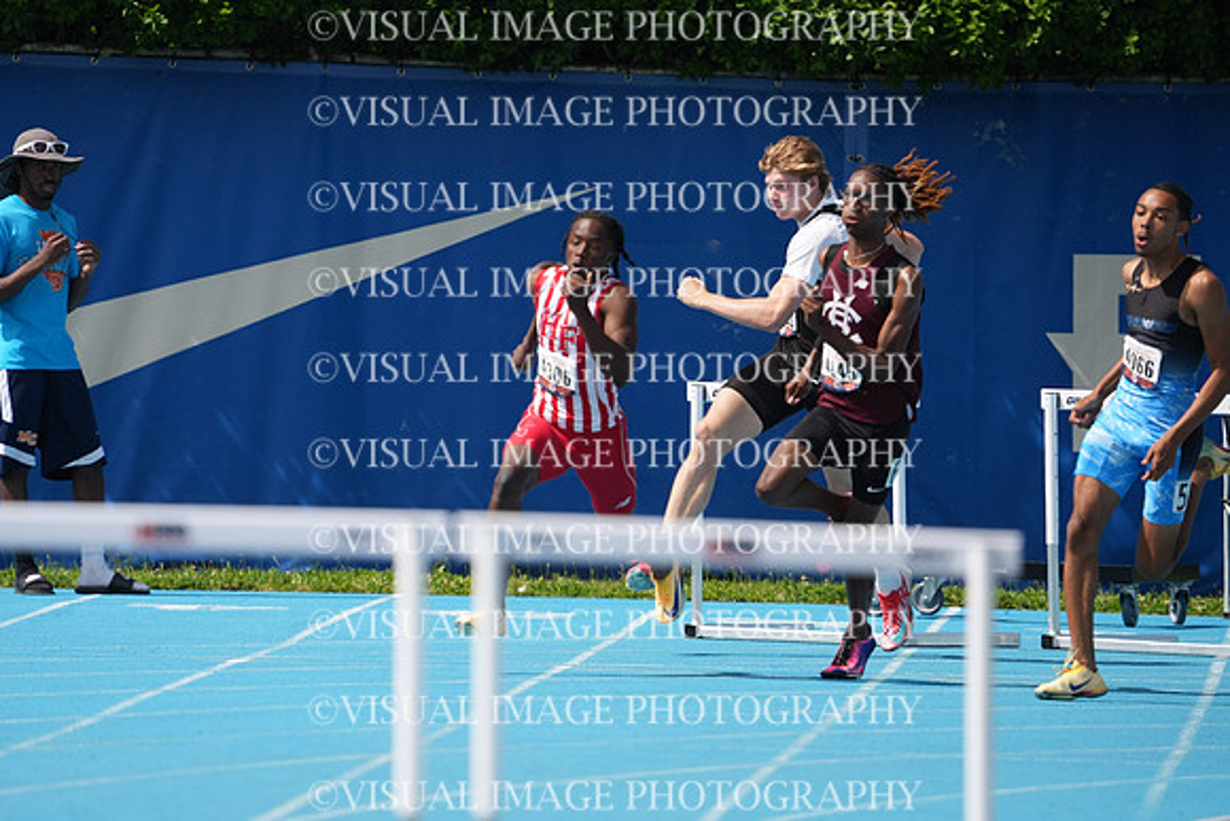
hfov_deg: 3.4
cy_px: 410
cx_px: 615
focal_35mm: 600
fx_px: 20504
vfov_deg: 2.3
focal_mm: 600
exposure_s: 1/2000
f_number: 6.3
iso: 500
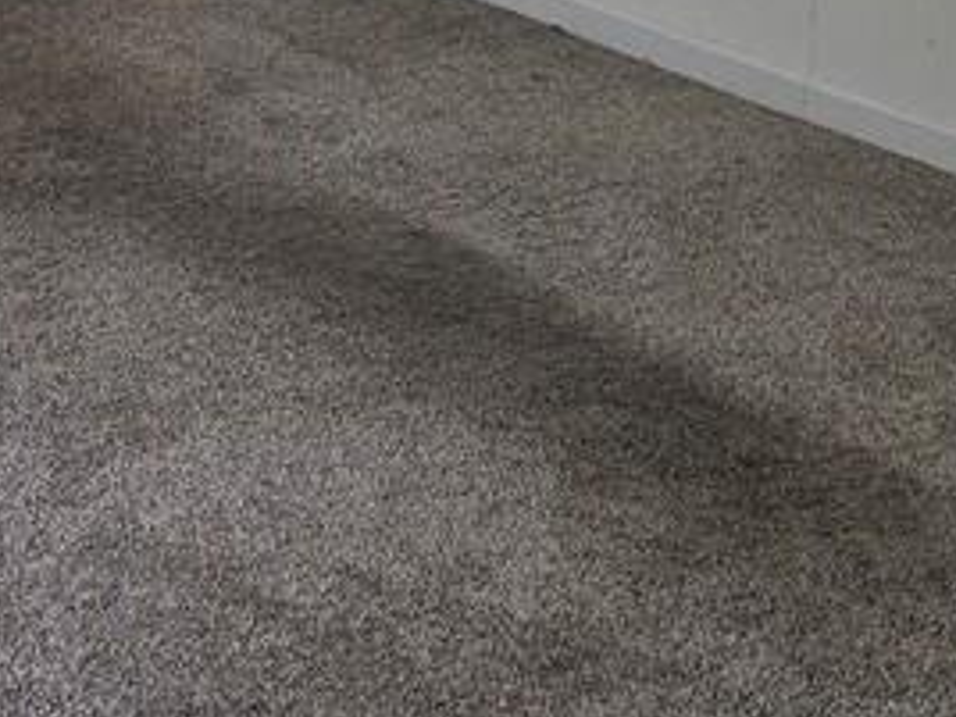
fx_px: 2430
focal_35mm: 88
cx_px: -25
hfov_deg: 21.4
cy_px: -503
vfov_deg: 15.0
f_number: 1.7
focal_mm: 6.3
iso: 125
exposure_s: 1/60
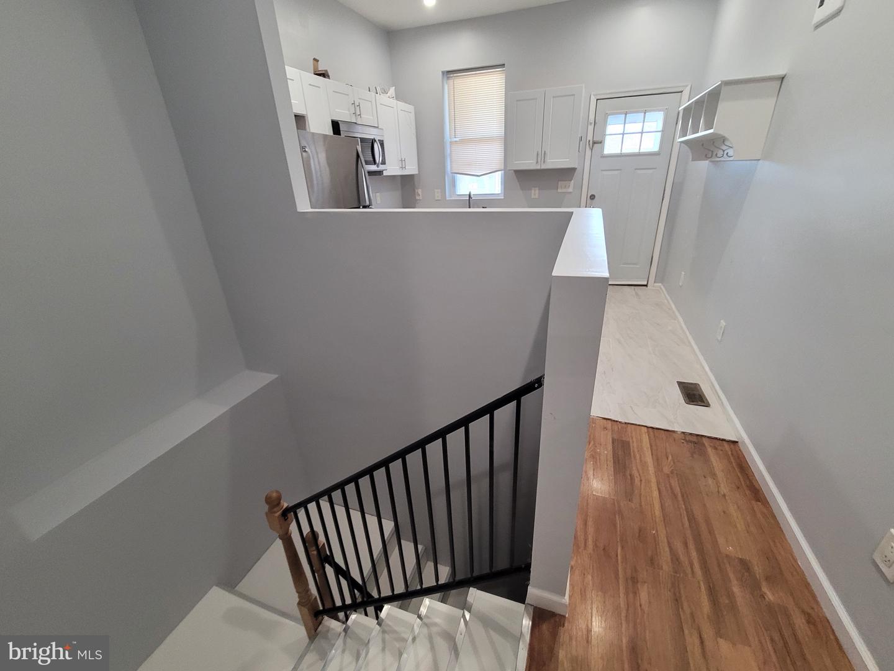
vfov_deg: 89.9
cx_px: 447
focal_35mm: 13
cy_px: 336
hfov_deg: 106.2
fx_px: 336
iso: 400
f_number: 2.2
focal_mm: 2.2
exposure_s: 1/60
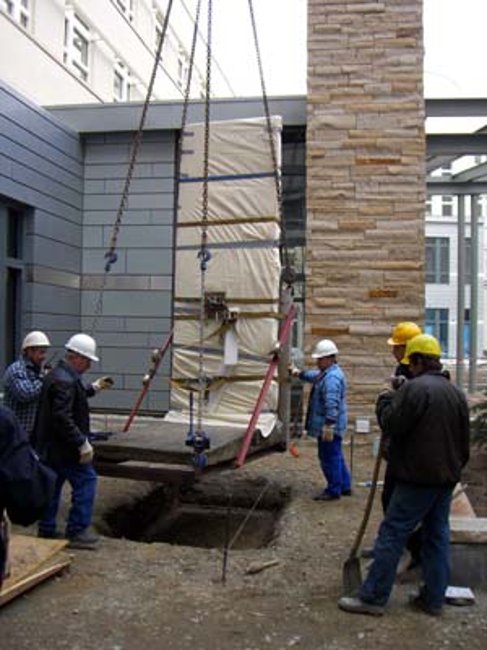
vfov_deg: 49.0
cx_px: 244
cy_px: 325
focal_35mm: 38
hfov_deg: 37.7
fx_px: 713
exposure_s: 1/125
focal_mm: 6.2
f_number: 2.7
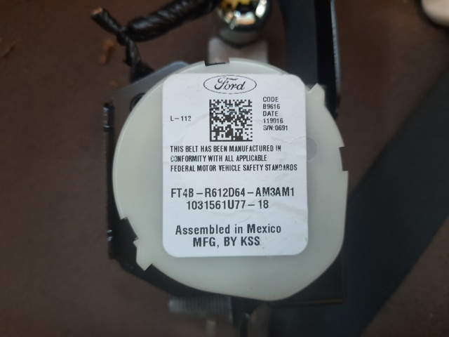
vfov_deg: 54.9
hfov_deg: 69.4
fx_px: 324
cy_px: 168
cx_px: 224
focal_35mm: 25
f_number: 2
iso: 400
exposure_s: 1/25
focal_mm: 4.6
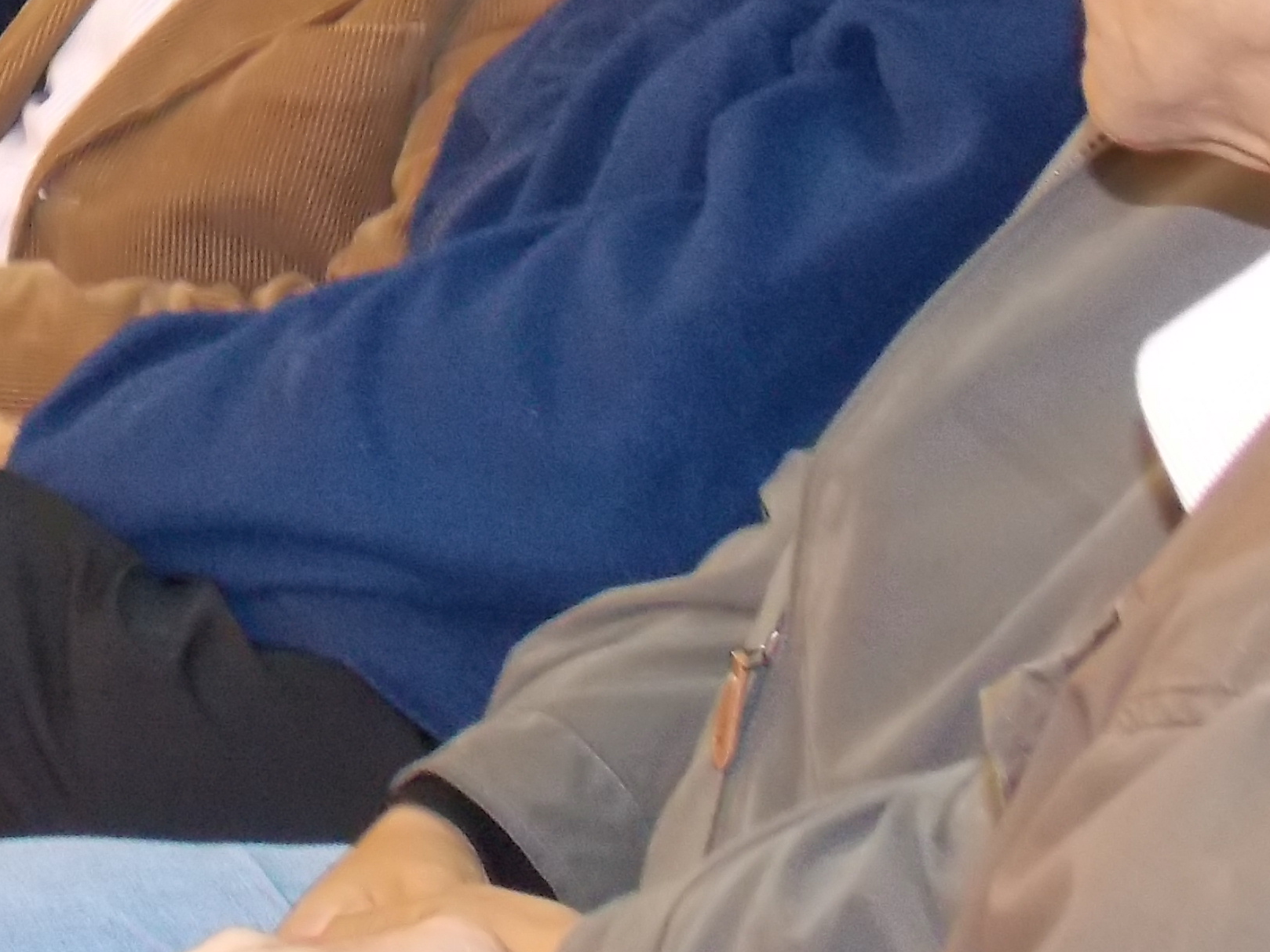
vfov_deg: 8.7
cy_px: -158
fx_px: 6165
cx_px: -126
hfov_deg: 11.6
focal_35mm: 168
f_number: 4
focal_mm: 10.5
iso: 400
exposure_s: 1/5
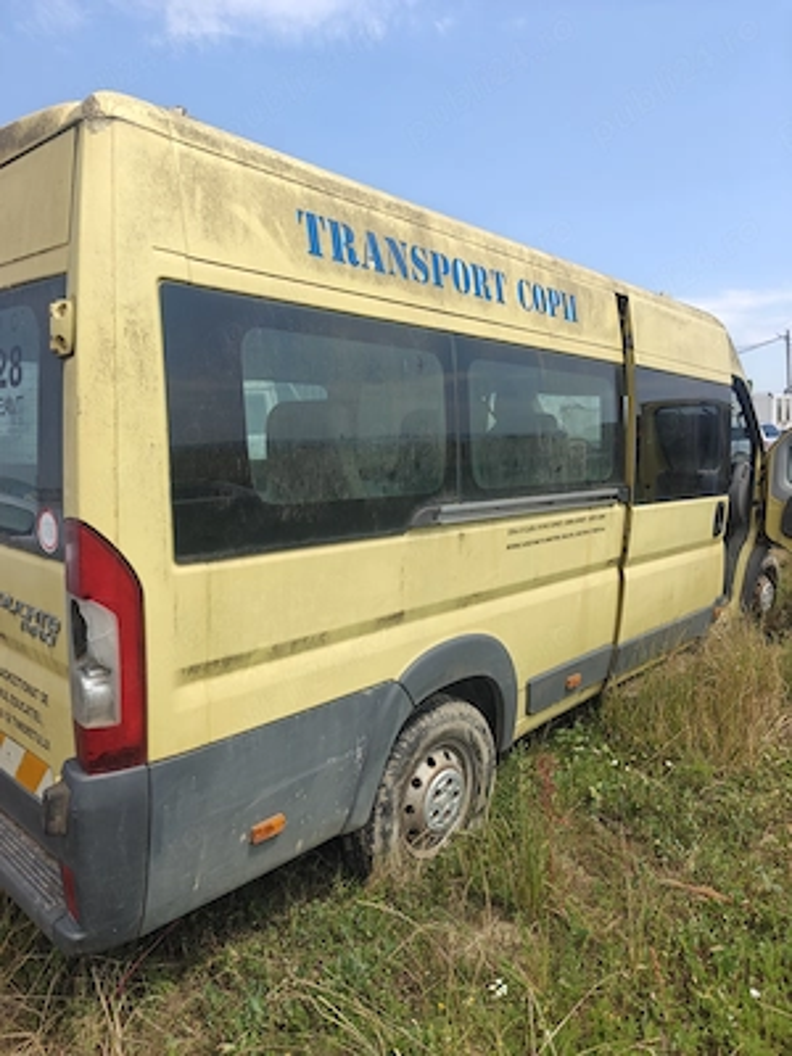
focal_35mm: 23
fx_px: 702
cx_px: 396
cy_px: 528
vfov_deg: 73.9
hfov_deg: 58.9
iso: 50
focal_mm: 6.06
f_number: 1.6
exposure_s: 1/1526
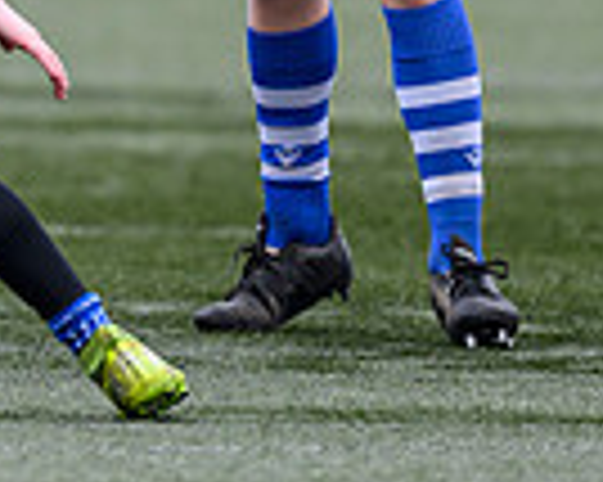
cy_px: -229
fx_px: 38627
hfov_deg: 0.9
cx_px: -710
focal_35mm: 2166
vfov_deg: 0.7
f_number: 3.5
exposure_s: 1/1250
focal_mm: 400
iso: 500
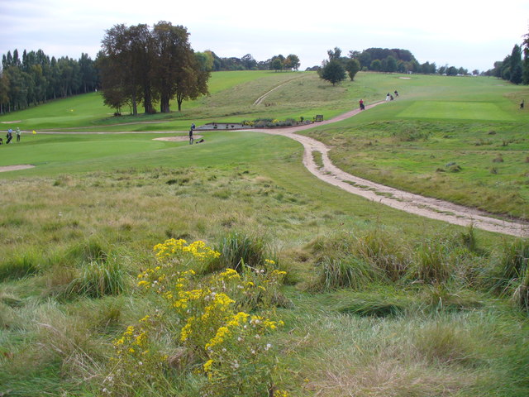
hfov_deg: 50.1
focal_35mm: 37
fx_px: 565
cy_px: 198
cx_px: 264
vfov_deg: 38.7
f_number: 2.8
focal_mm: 6.1
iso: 80
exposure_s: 1/500
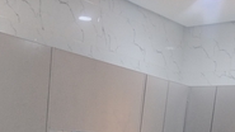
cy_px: 214
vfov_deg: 15.5
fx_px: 436
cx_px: 96
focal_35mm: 70
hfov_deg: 30.1
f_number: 1.8
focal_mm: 4.7
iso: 625
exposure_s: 1/33.3
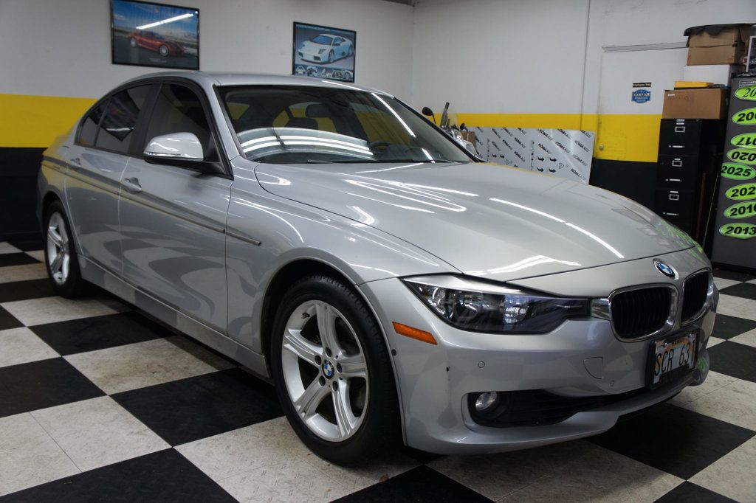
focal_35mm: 32
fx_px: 661
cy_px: 252
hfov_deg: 59.5
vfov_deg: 41.7
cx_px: 378
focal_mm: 21
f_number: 4
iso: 200
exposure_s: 1/40
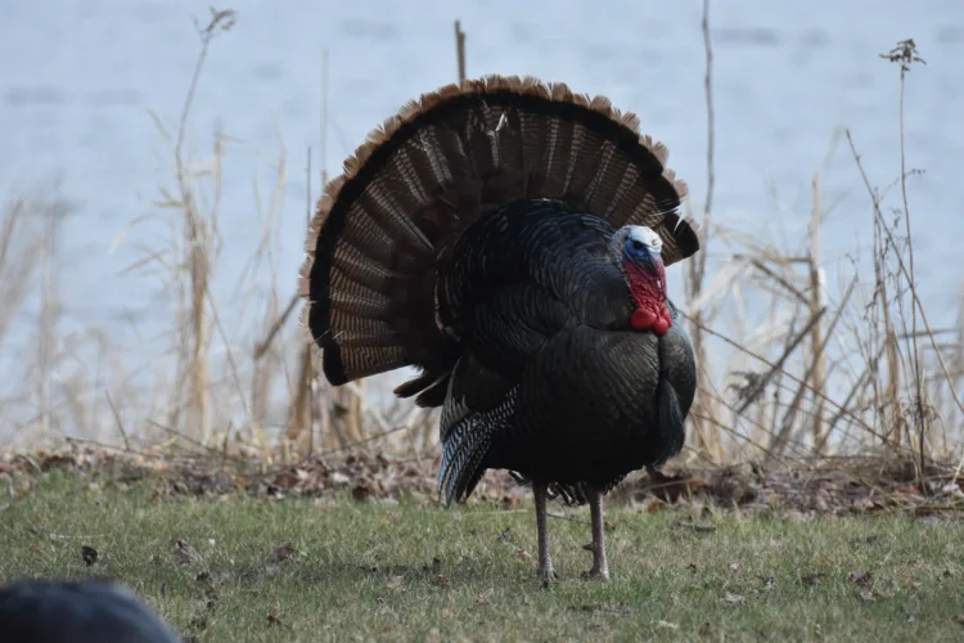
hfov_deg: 2.7
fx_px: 20082
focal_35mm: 750
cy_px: 322
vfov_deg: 1.8
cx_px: 482
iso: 800
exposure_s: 1/800
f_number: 7.1
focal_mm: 500
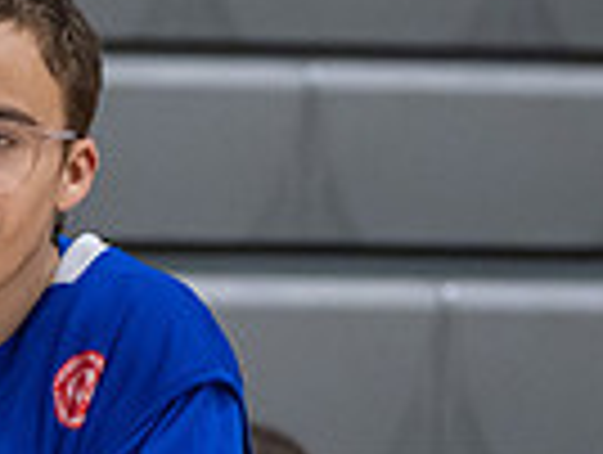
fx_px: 8167
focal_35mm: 468
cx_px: 50
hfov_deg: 4.2
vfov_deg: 3.2
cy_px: 317
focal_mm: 85
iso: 2500
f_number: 2.8
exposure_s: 1/640
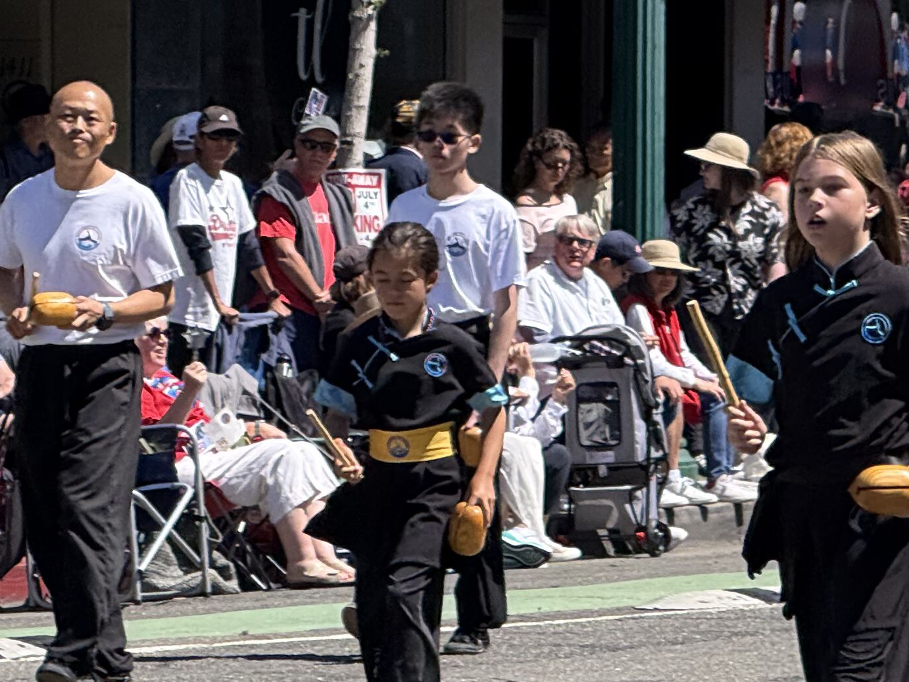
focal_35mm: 350
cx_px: 444
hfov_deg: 5.7
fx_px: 9192
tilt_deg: -0.3
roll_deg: -0.8
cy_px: 320
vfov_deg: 4.2
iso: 64
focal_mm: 15.66
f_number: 2.8
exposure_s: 1/1148
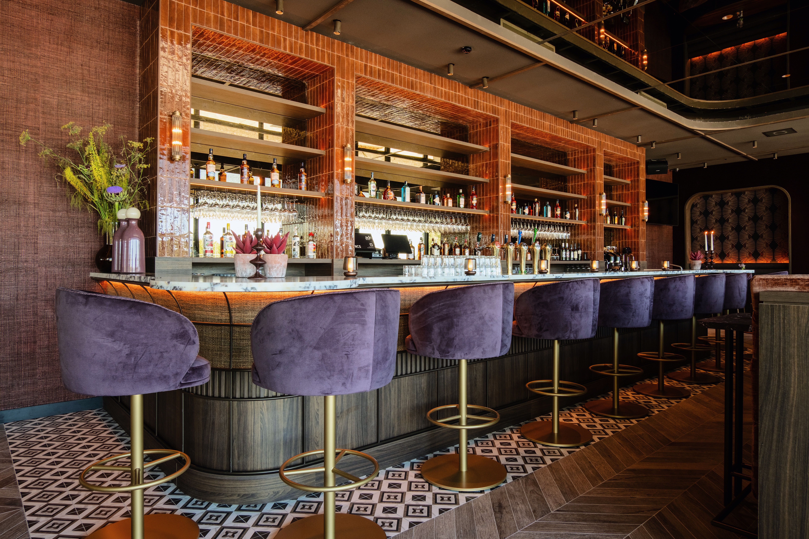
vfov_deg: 55.1
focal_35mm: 23
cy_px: 270
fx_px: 517
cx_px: 404
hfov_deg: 76.1
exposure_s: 1/4
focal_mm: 15
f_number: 10
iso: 200
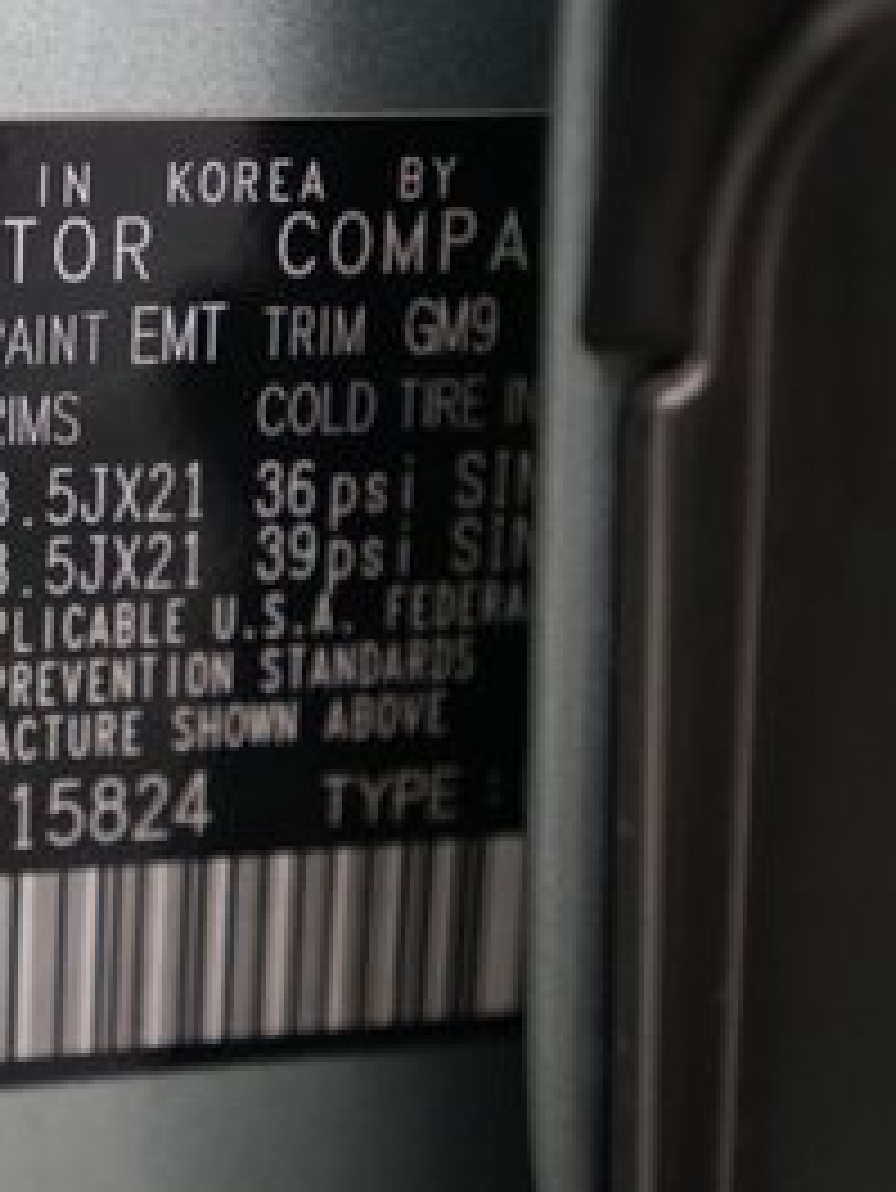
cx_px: -230
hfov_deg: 20.8
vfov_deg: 29.6
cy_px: 409
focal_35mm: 65
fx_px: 2241
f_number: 2.8
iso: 5000
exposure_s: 1/160
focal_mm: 28
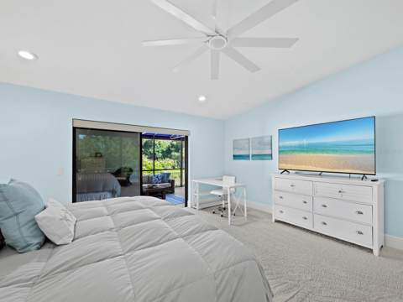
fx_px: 163
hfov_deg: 102.1
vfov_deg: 85.7
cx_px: 202
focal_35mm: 14
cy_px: 151
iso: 400
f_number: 7.1
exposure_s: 1/4
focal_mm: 7
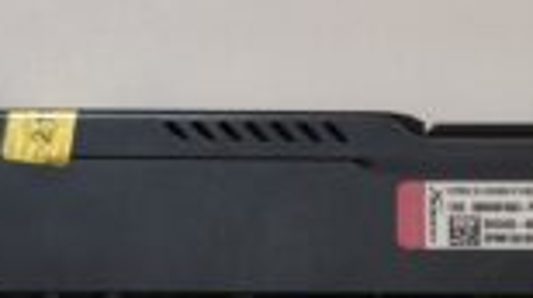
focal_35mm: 87
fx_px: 1227
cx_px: 360
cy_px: 230
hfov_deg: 24.4
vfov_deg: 13.8
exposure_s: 1/50
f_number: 1.6
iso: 320
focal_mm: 6.57
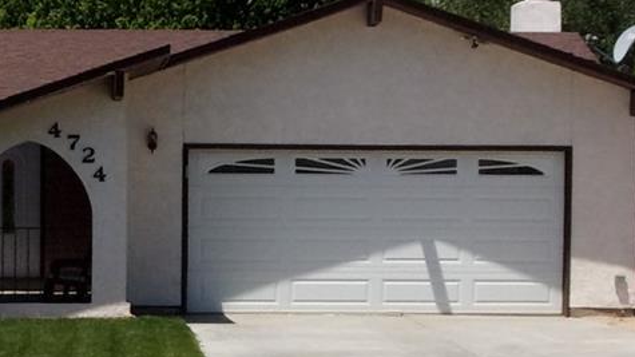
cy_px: 348
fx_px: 2946
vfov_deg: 6.9
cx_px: -3
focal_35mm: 175
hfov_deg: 12.2
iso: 200
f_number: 13.1
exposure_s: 1/280
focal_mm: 9.5
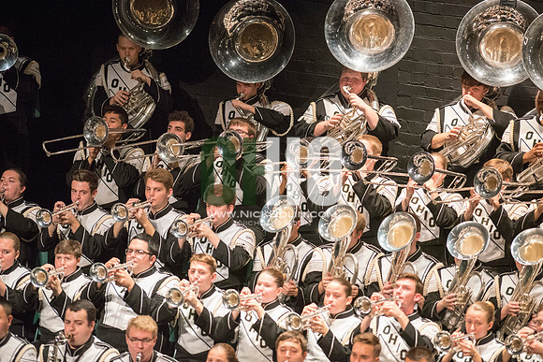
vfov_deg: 4.6
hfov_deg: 6.9
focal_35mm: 300
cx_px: 272
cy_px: 181
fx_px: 4526
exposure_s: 1/500
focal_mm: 300
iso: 4000
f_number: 2.8
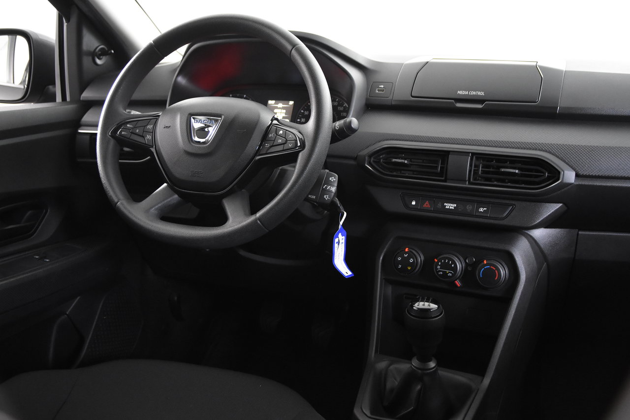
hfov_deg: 49.6
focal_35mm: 39
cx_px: 315
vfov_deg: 34.2
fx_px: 682
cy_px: 210
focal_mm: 26
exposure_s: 1/40
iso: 3600
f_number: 3.2
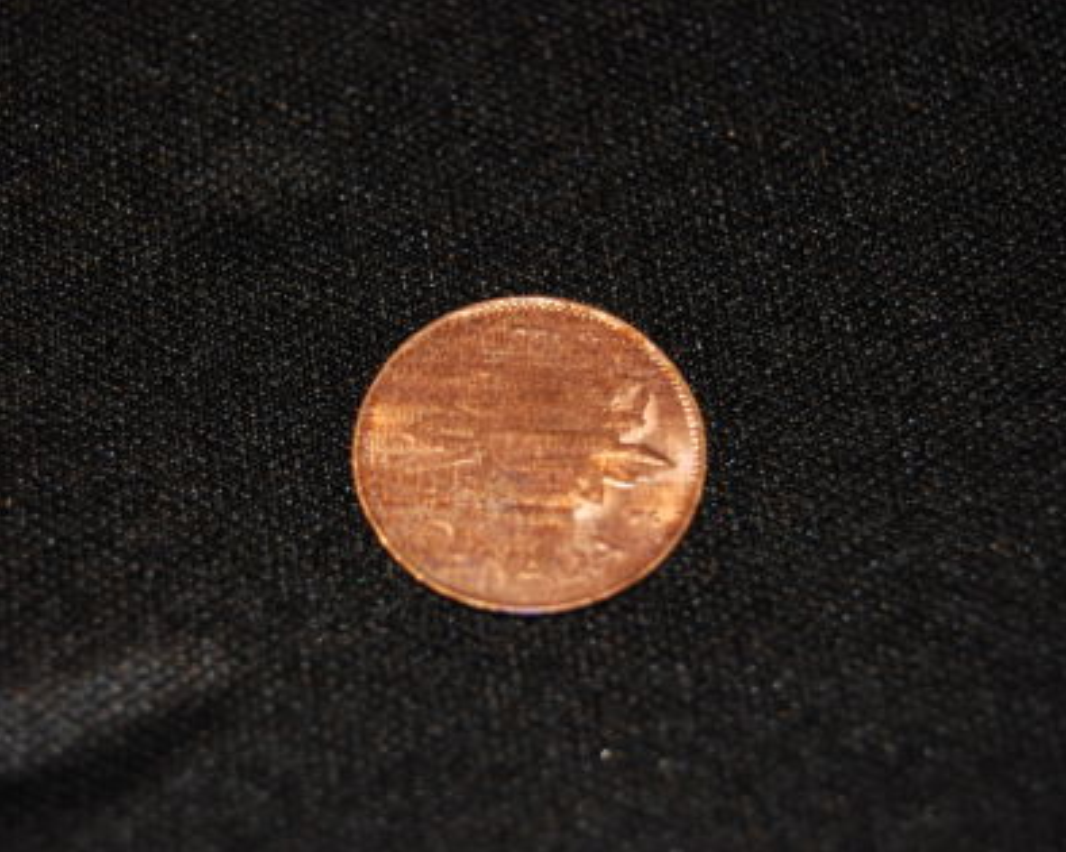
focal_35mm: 94
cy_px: 425
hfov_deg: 20.5
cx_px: 510
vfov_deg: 16.4
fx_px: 2951
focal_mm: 55
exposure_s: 1/60
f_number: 5.6
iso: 200
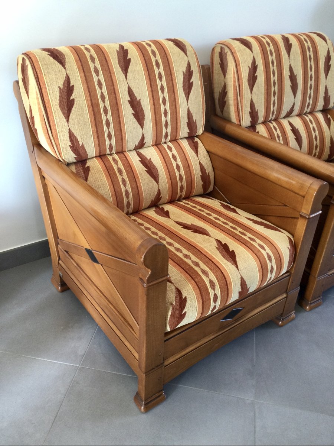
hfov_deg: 45.4
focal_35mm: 31
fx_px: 399
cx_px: 167
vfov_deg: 58.4
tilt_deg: -29.8
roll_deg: -3.3
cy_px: 223
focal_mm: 3.3
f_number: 2.4
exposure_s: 1/33
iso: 80
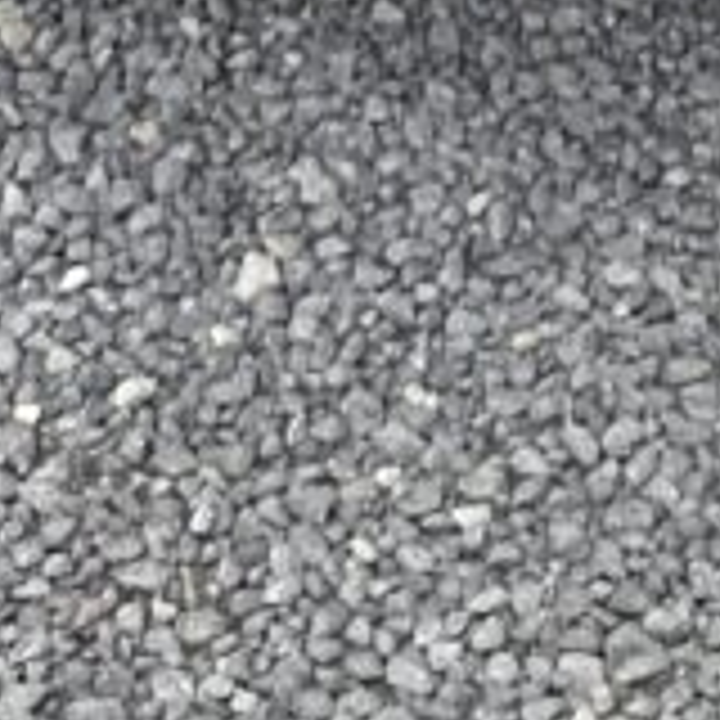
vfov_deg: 9.0
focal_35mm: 164
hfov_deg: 10.6
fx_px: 3859
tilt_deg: -20.3
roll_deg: +0.1
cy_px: -1278
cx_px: 684
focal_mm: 3
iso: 16
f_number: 1.8
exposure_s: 1/314
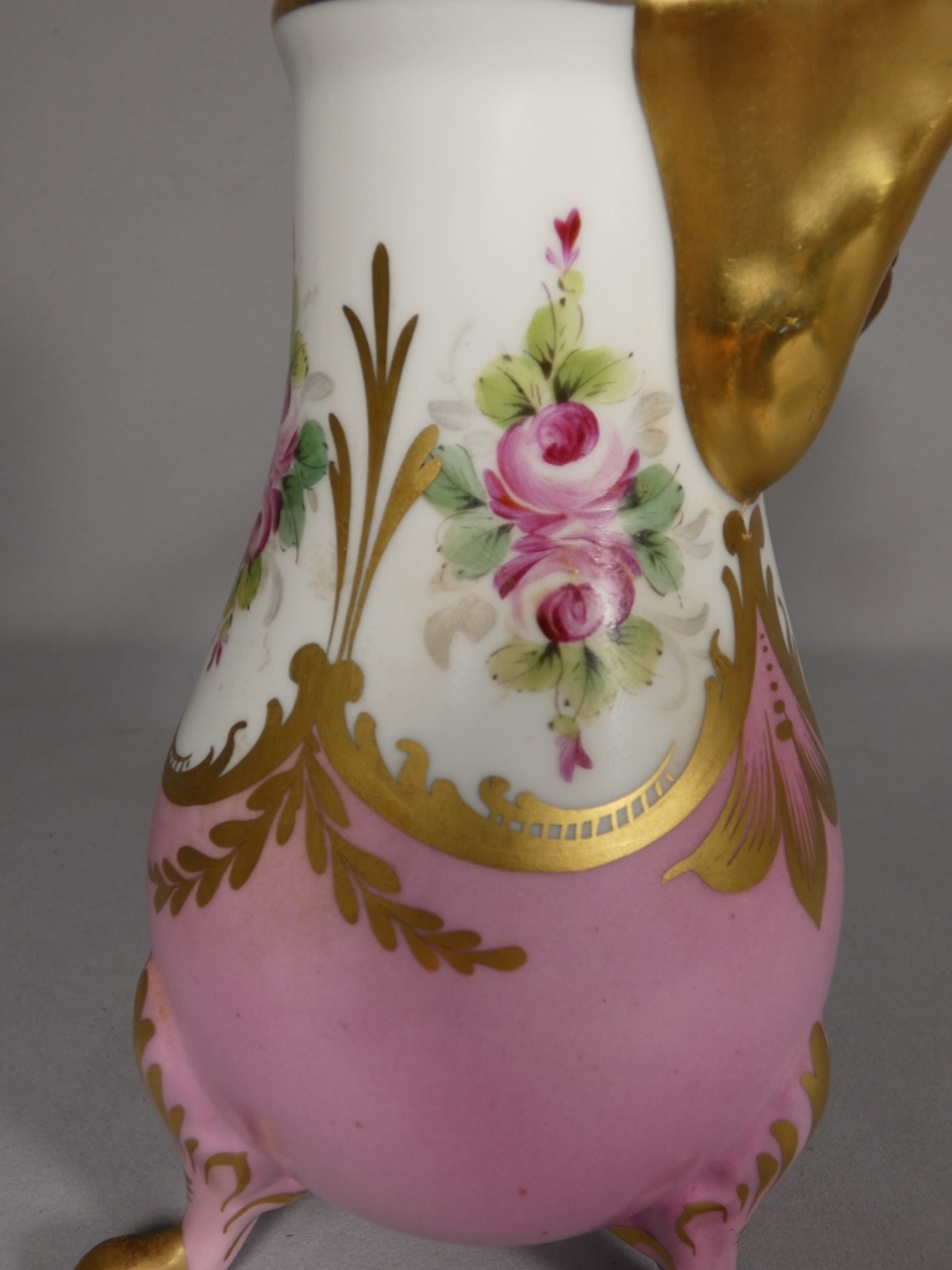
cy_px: 635
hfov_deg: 45.4
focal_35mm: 31
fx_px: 1137
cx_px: 476
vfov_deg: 58.4
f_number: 3.3
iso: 80
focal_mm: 5.5
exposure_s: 1/80
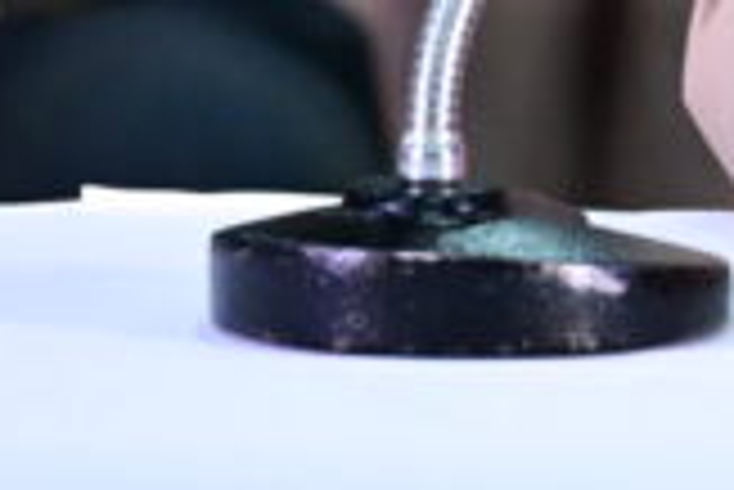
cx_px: 1855
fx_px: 25651
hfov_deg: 1.6
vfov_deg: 1.1
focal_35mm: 1257
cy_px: -695
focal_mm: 200
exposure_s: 1/500
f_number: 4
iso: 5000
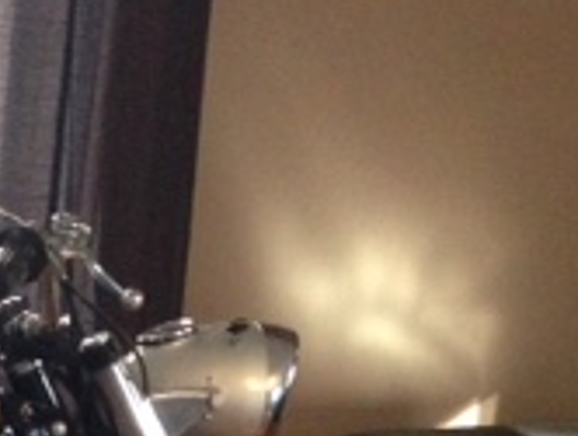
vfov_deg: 11.2
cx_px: -286
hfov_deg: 14.5
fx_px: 2124
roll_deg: -0.2
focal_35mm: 127
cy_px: 677
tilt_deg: -21.6
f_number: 2.4
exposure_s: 1/20
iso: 400
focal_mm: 4.12
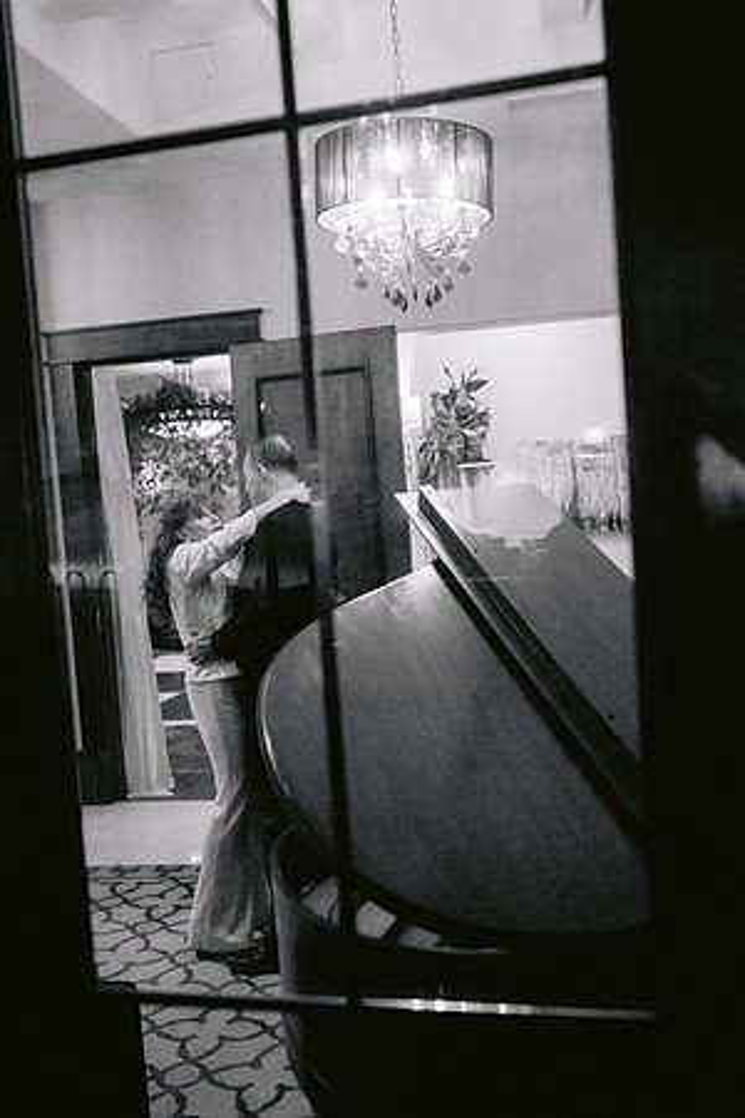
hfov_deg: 37.9
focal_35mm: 35
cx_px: 372
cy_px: 559
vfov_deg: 54.4
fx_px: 1086
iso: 8000
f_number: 2.8
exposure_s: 1/160
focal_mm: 35
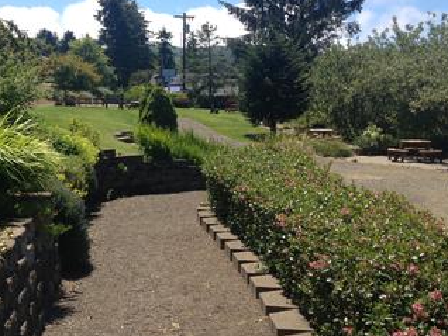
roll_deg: -0.2
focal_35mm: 44
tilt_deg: -3.4
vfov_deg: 32.8
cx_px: 183
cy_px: 132
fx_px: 570
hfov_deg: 42.7
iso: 50
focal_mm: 4.28
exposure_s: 1/1200
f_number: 2.4
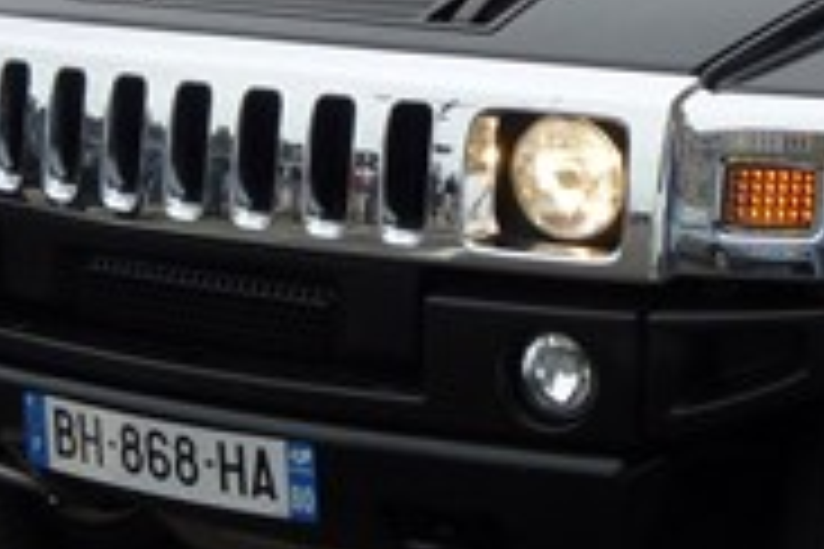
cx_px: 671
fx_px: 2083
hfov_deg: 22.1
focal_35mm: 91
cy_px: -99
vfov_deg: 14.6
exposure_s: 1/125
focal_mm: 4.5
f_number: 3.3
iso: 80
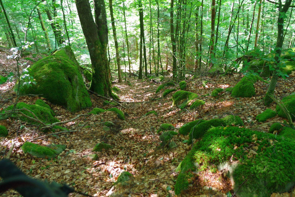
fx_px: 221
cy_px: 98
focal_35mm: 27
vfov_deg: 47.9
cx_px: 148
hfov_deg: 67.4
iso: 400
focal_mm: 18
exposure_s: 1/50
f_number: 3.5
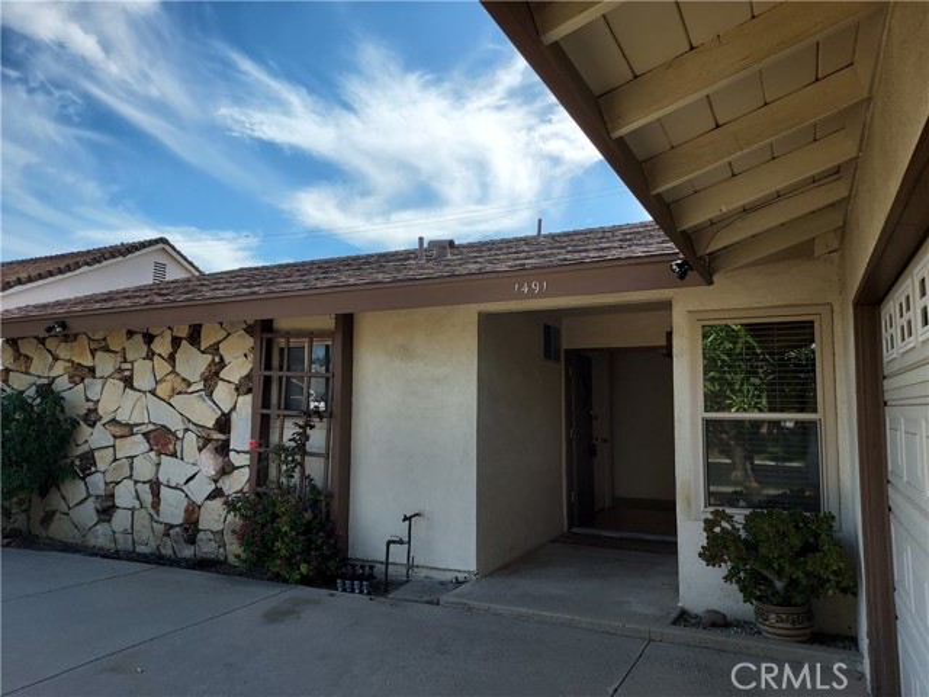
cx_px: 464
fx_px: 644
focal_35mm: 24
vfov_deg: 56.8
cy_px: 348
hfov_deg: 71.6
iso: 40
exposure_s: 1/1052
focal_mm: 4.6
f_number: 1.8
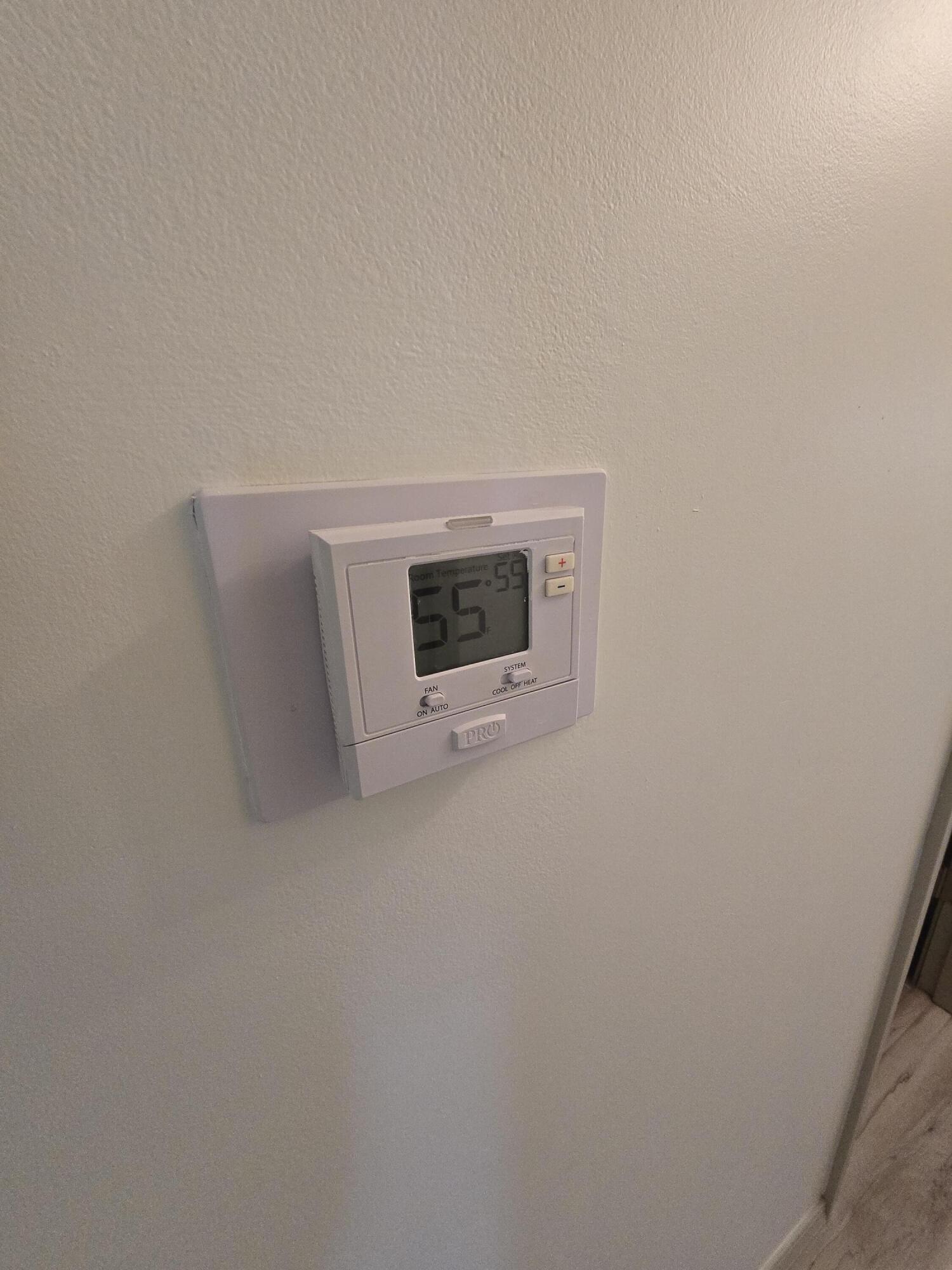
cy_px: 635
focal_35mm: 13
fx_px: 477
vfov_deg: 106.2
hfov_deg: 89.9
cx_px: 476
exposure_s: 1/60
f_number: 2.2
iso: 400
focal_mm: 2.2
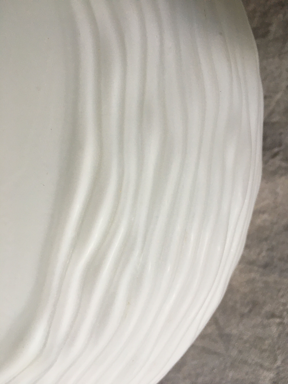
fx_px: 322
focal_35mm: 29
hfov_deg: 48.2
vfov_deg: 61.7
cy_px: 192
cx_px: 144
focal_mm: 4.15
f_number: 2.2
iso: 100
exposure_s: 1/33
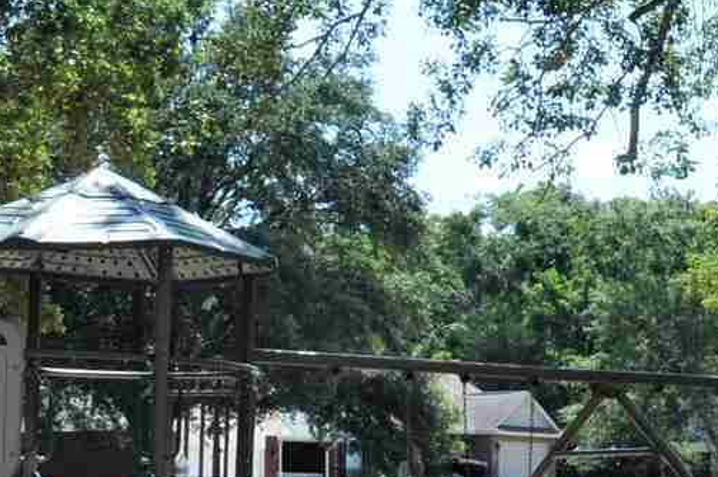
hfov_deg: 17.2
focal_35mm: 110
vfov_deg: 12.3
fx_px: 2191
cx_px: 1001
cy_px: 486
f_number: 13
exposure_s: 1/160
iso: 200
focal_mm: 18
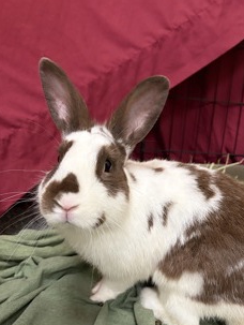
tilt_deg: -14.8
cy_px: 206
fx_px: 338
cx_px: 145
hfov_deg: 39.6
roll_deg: -4.1
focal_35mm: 36
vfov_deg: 50.7
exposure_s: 1/42
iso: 400
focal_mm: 5.96
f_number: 1.6
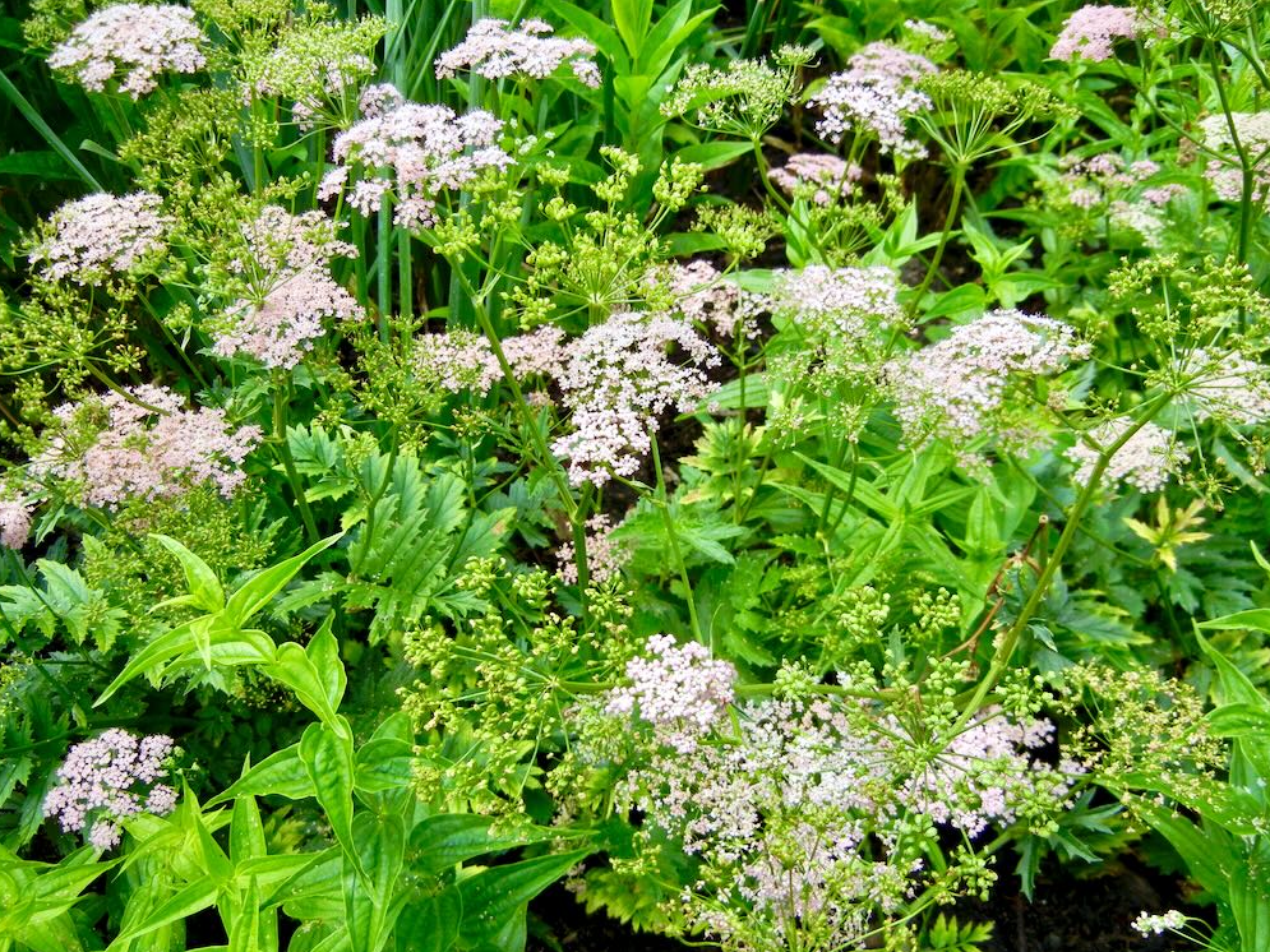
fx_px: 1284
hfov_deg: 52.6
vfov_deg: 40.7
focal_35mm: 35
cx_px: 639
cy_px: 487
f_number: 3.6
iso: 160
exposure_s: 1/438
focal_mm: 6.2
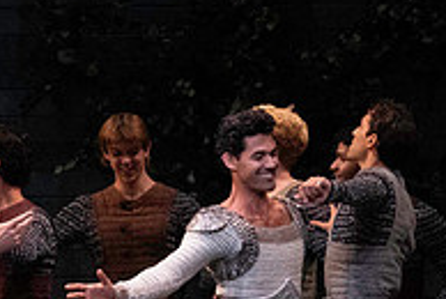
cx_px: 200
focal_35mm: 597
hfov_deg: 3.4
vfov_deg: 2.3
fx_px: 7407
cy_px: 321
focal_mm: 200
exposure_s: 1/400
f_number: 13
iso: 16000
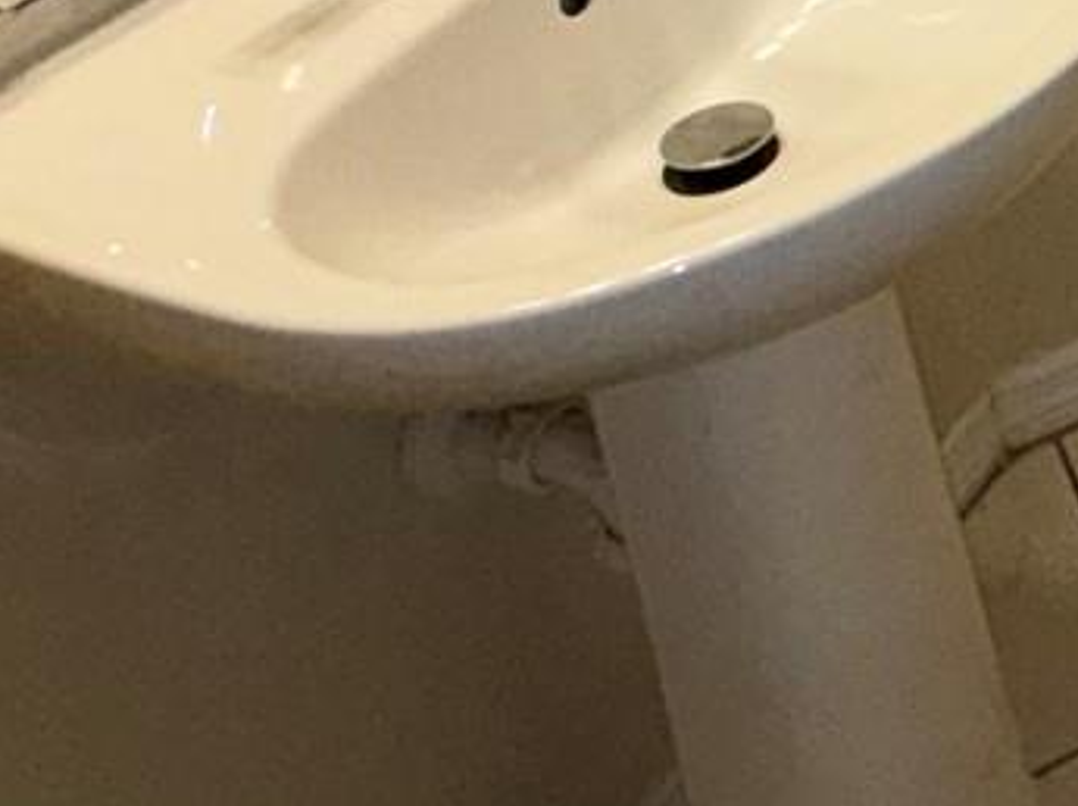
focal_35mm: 65
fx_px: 2022
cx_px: 1940
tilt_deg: -21.0
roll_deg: -3.0
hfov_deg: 20.7
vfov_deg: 19.0
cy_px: -490
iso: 125
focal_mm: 2.22
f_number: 2.2
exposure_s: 1/120
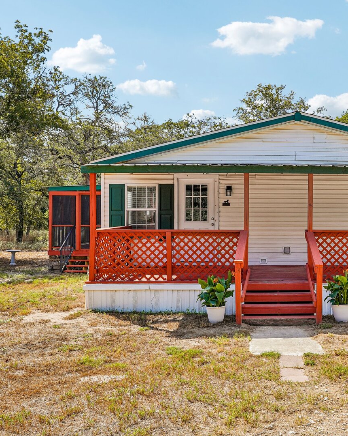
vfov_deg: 44.1
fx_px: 537
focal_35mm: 42
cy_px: 217
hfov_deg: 34.6
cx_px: 288
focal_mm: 29.5
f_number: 8
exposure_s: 1/200
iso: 100
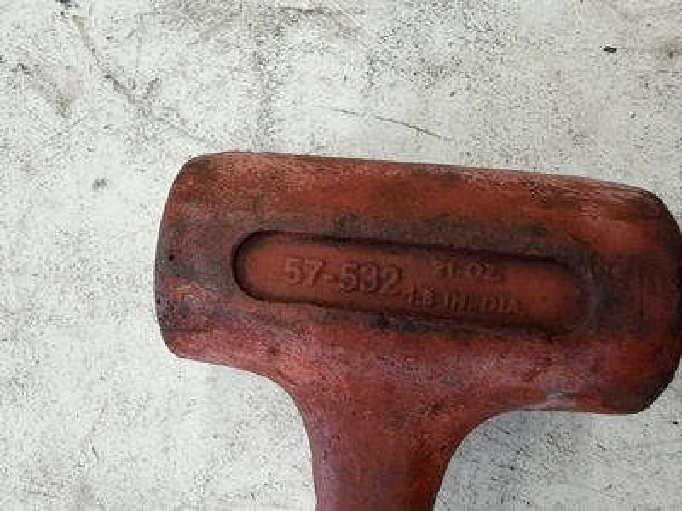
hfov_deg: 71.6
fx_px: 473
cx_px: 341
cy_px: 256
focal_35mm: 24
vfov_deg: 56.8
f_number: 2.2
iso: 320
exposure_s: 1/120
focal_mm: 2.22
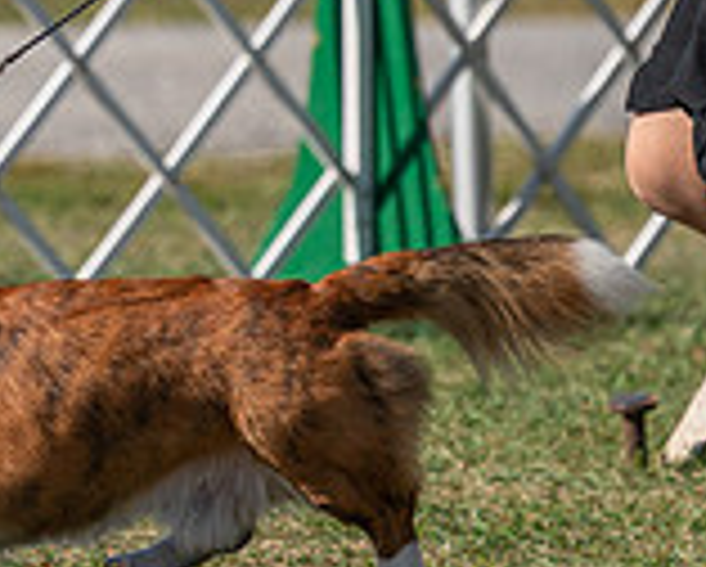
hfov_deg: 2.4
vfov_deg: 1.9
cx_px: -155
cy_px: -171
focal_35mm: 806
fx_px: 16862
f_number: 4.5
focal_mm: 200
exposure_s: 1/1250
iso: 100
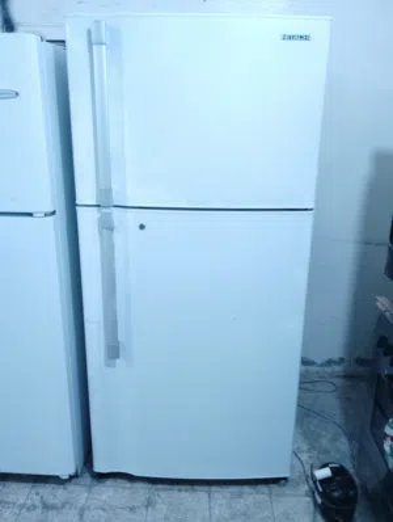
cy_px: 261
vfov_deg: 61.6
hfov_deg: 48.4
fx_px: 438
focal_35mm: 29
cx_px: 196
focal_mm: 4.25
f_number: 1.8
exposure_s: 1/60
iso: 475
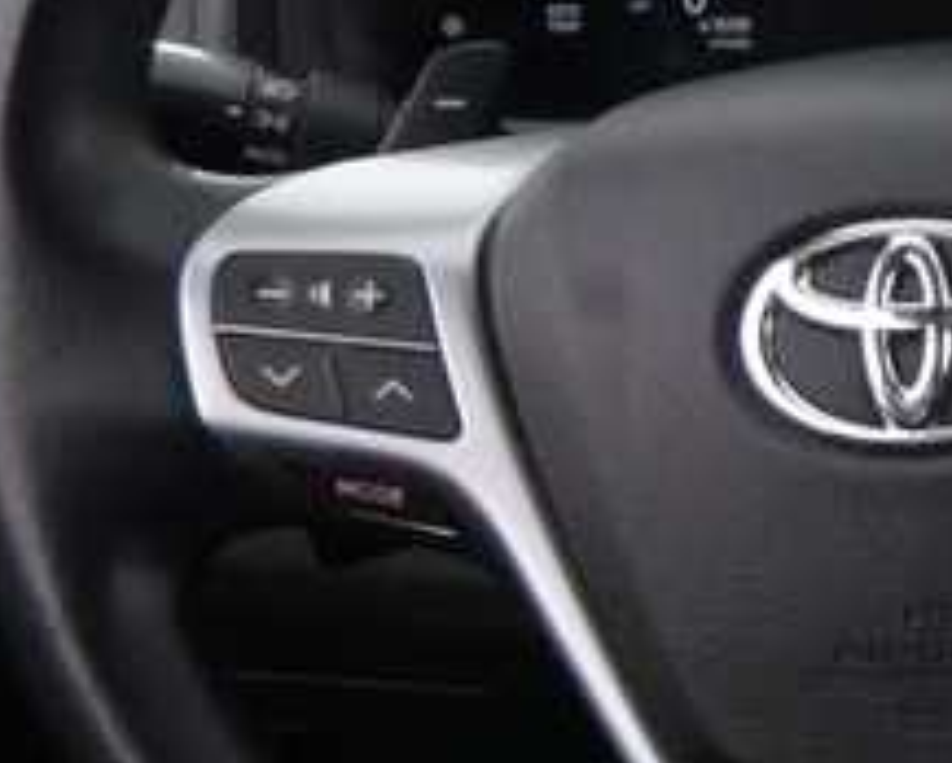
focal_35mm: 184
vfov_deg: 8.3
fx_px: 5182
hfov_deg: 8.8
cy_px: 1066
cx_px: 2738
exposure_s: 1/40
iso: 2500
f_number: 3.5
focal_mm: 17.5
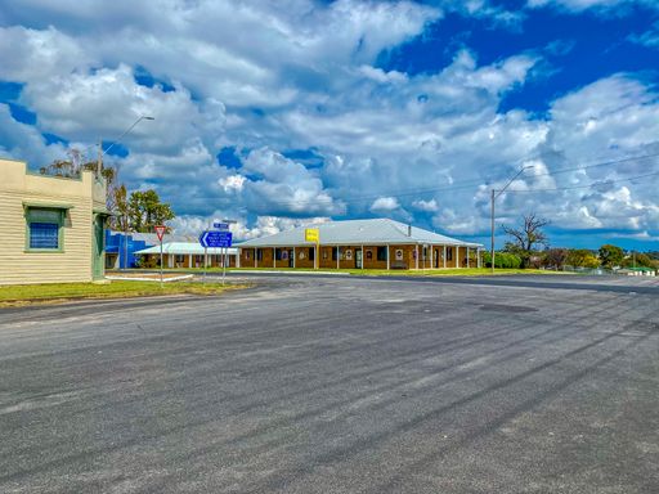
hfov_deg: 67.3
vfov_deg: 53.1
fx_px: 495
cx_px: 330
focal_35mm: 26
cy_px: 247
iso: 32
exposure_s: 1/6000
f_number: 1.8
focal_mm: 4.25
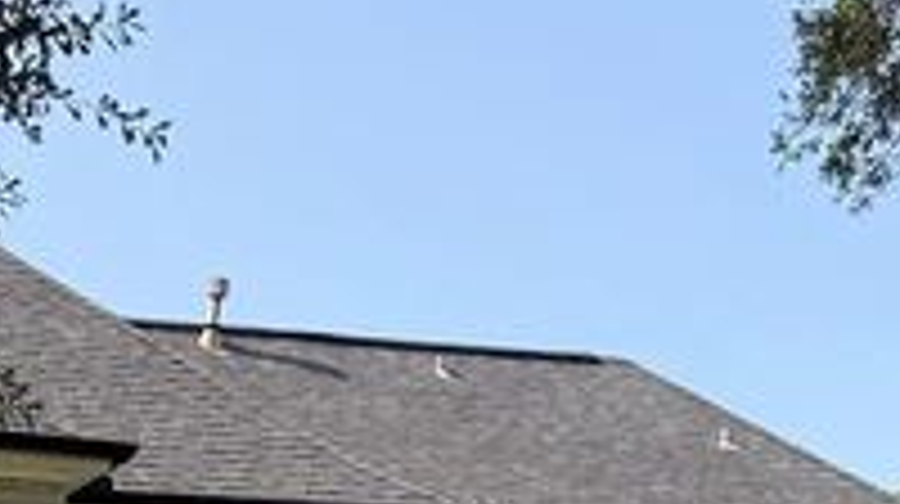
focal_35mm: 134
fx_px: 3194
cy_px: 963
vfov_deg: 8.6
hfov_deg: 15.9
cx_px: 189
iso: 100
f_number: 1.78
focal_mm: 6.76
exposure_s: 1/3021
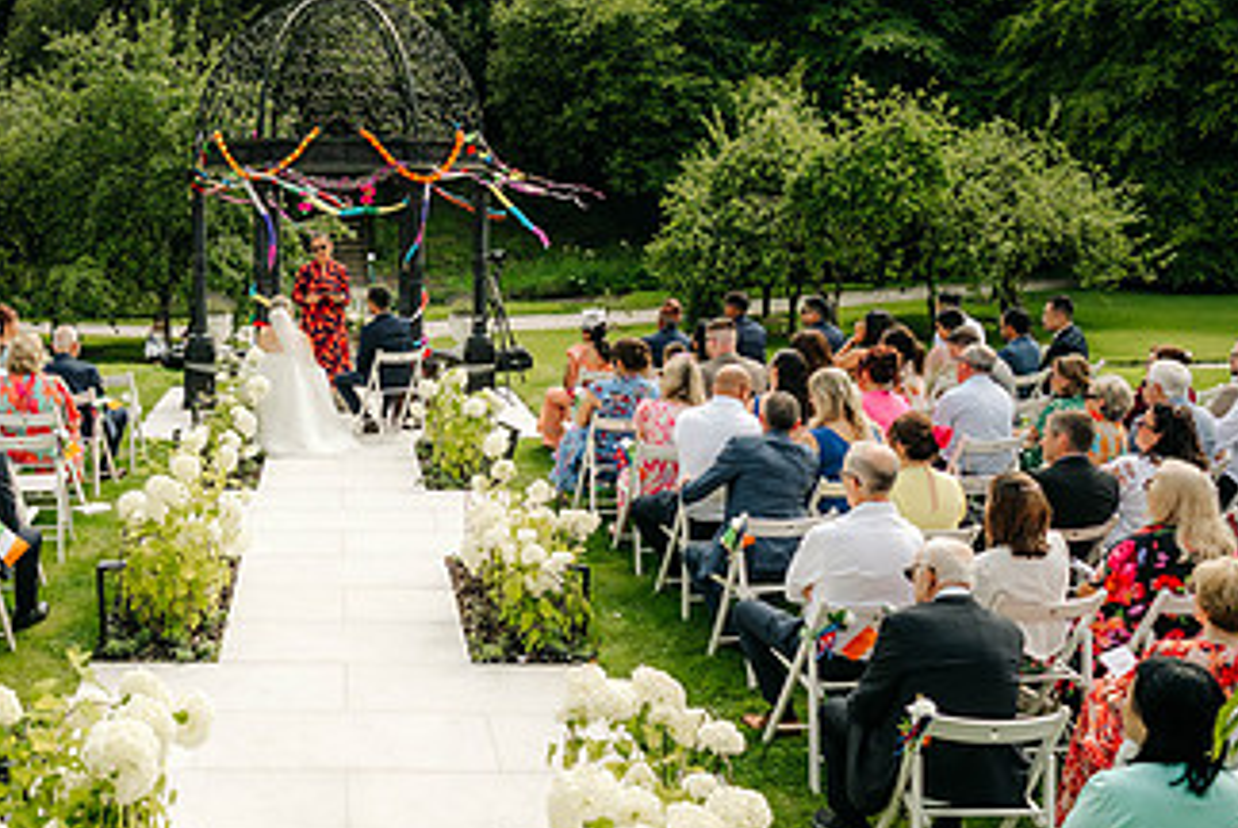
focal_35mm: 44
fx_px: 1514
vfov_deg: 30.6
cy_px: 454
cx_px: 331
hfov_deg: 43.2
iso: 100
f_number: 3.5
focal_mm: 24
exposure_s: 1/800
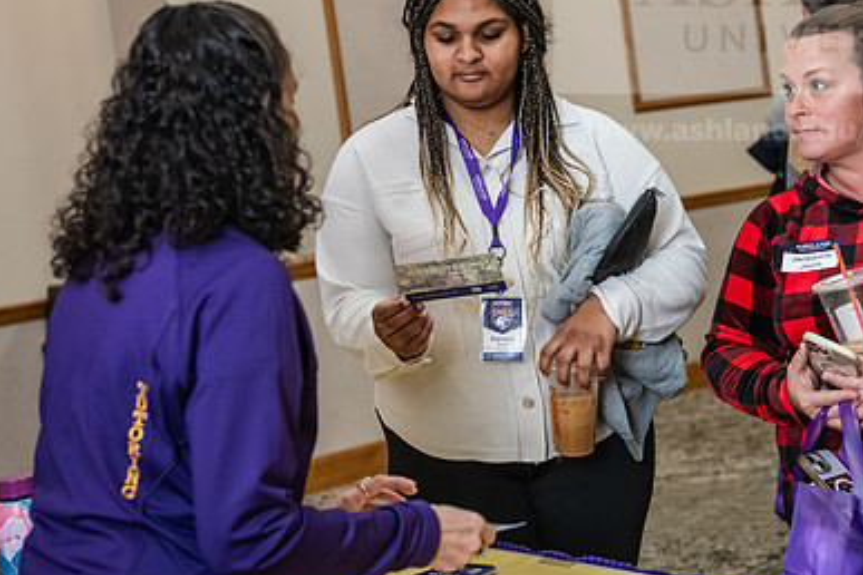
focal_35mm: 75
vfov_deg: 18.1
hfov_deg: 27.0
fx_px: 1798
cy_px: 177
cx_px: 486
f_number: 3.2
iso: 2500
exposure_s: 1/200
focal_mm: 50
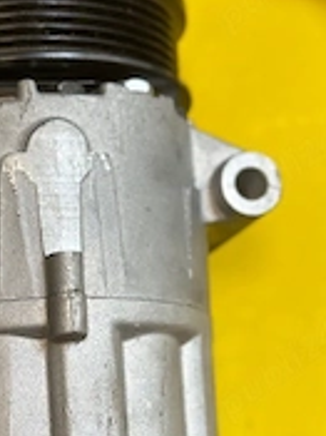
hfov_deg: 13.2
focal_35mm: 110
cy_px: 386
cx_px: -37
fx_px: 1383
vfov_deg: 17.6
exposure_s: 1/100
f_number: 1.78
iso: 125
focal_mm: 6.86
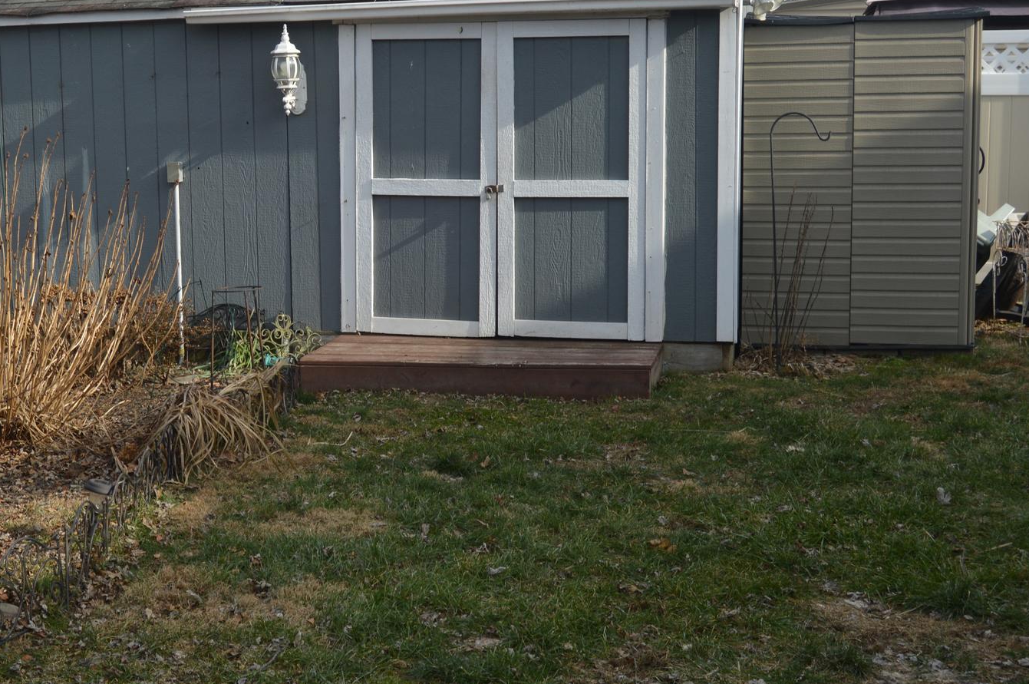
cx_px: 278
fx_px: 1570
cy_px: 308
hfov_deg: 35.6
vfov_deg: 24.6
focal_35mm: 55
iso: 100
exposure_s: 1/160
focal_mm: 24
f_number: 6.3
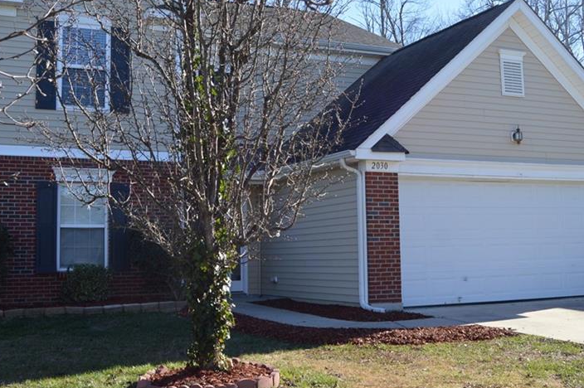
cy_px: 165
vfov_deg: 28.0
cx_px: 306
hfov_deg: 41.1
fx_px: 778
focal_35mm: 48
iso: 100
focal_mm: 22
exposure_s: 1/160
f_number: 6.3
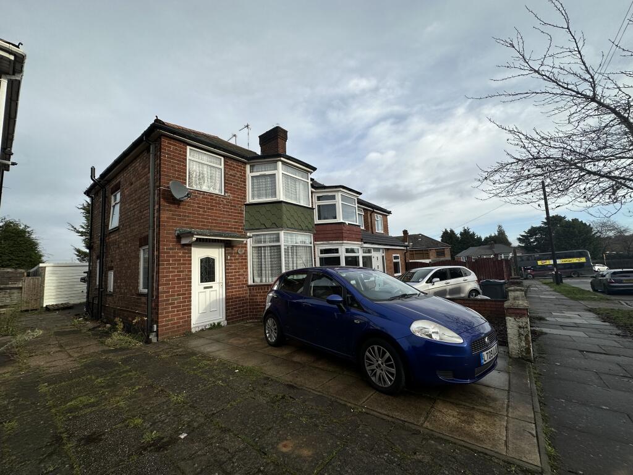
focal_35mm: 14
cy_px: 238
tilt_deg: +5.7
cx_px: 316
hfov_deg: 102.1
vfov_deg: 85.7
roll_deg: +2.0
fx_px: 256
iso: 50
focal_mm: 2.22
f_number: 2.2
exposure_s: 1/1416
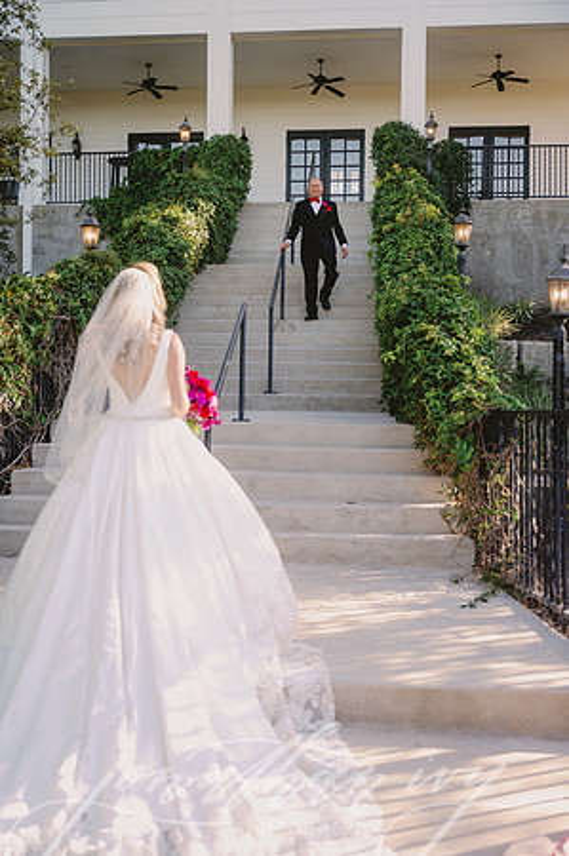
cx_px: 284
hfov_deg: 35.0
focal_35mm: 38
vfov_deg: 50.7
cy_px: 428
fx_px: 903
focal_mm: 38
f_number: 2.8
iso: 80
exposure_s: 1/320
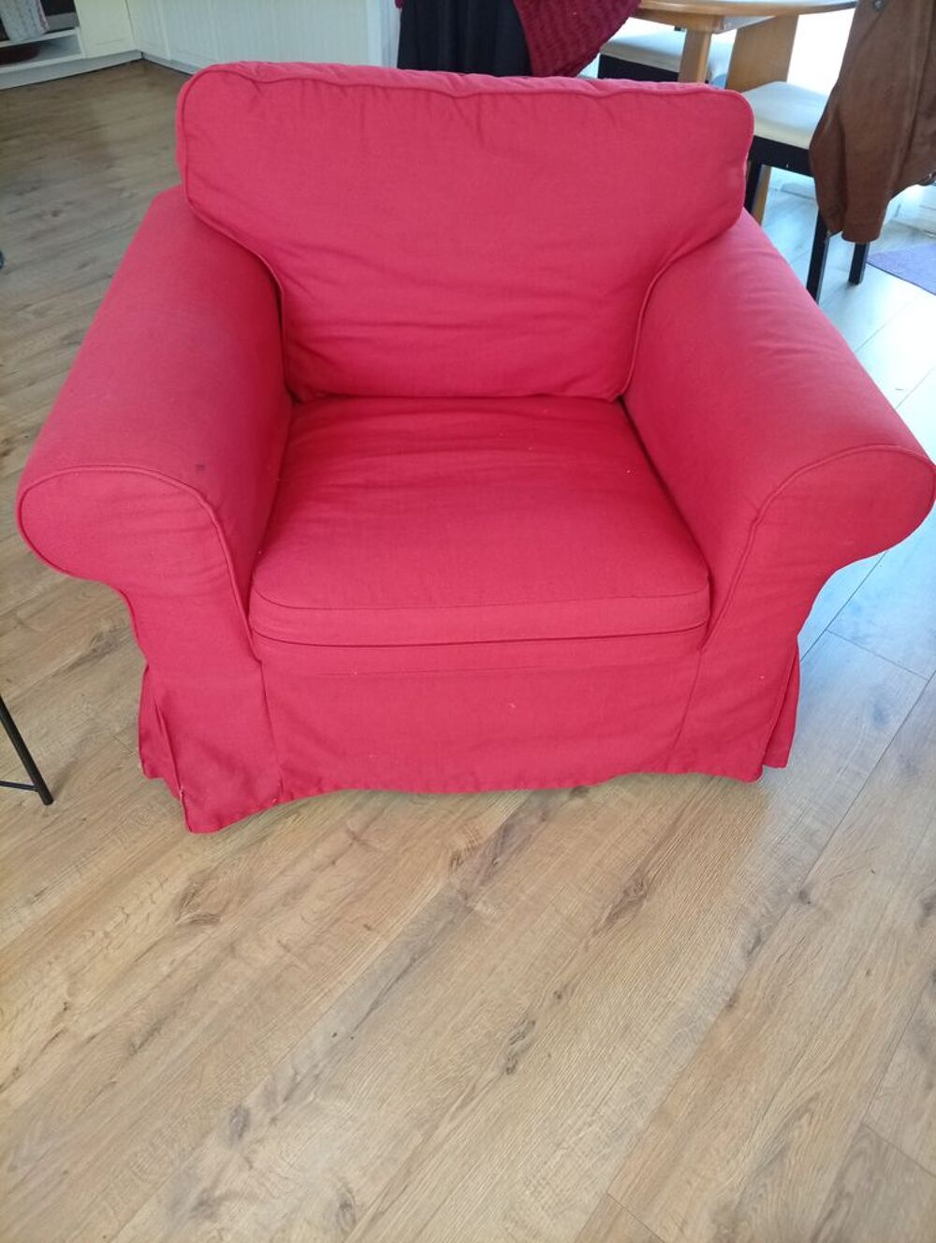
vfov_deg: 67.2
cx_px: 468
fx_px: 935
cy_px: 622
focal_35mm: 26
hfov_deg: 53.2
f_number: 1.8
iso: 198
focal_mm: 4.15
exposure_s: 1/33.3
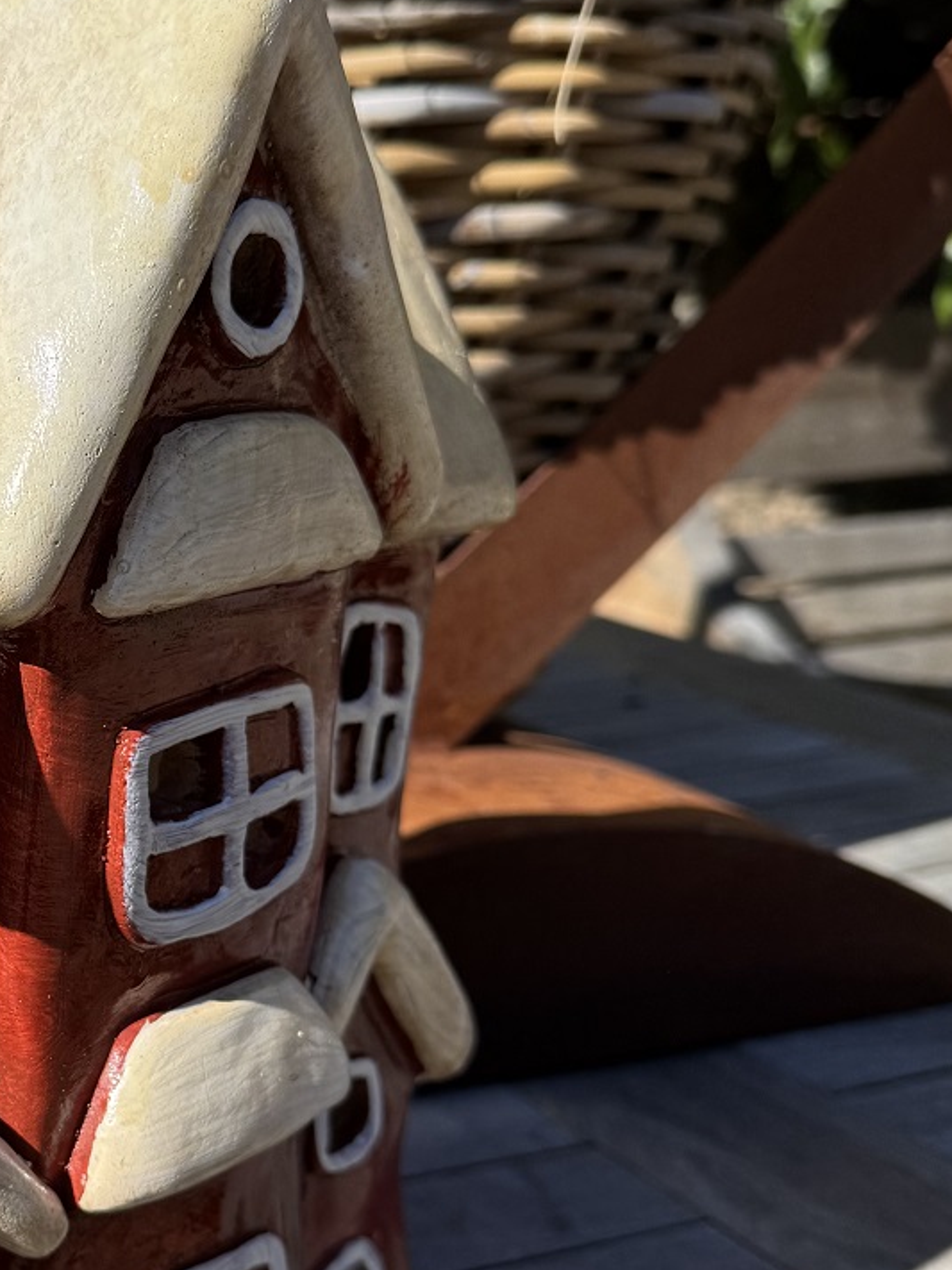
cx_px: -88
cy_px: 773
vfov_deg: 35.4
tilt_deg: -14.7
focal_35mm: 54
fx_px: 1981
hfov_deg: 25.2
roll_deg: -0.2
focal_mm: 6.76
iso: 80
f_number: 1.78
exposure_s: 1/4310
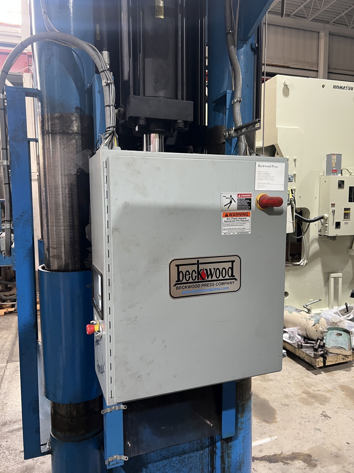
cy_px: 236
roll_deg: +0.7
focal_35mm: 26
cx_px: 177
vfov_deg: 67.3
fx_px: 355
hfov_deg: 53.1
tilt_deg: -6.5
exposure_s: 1/60
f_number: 1.5
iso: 200
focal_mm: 5.7
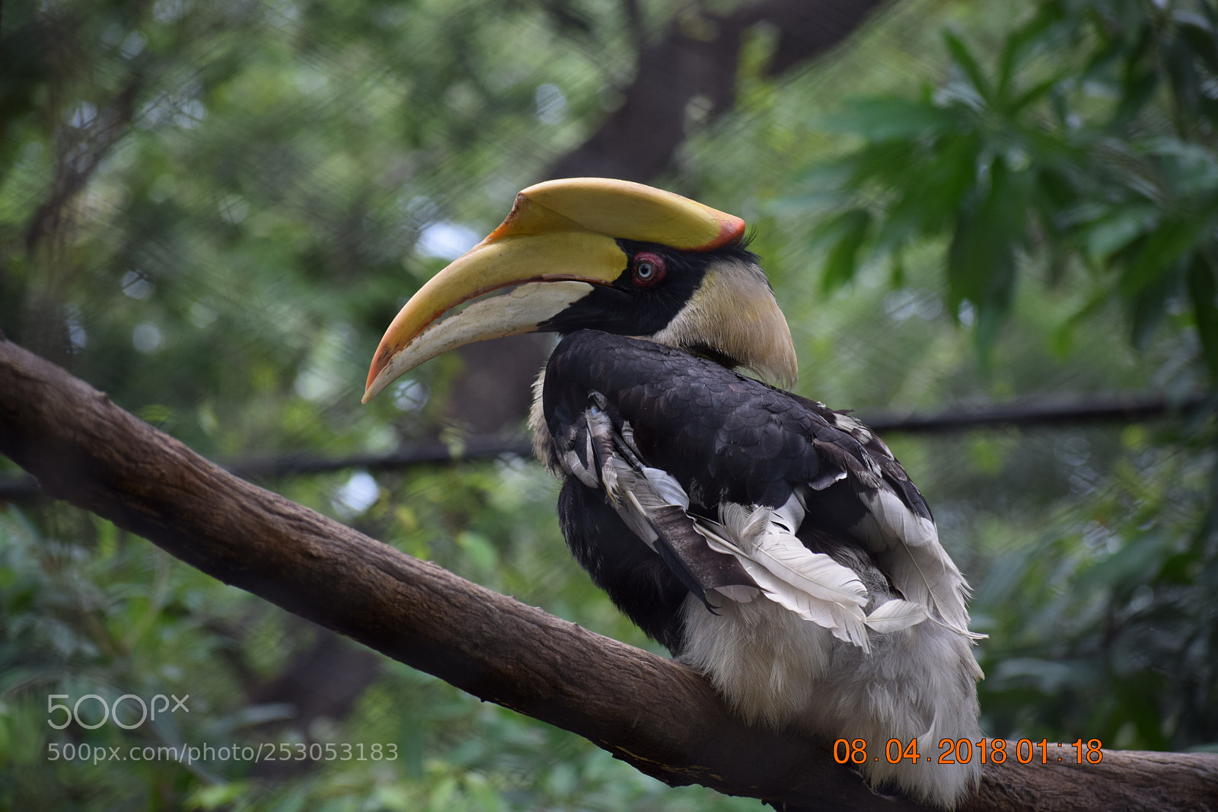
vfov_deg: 6.8
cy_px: 406
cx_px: 609
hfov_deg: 10.2
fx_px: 6849
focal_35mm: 202
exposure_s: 1/500
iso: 400
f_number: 5.6
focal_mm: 135
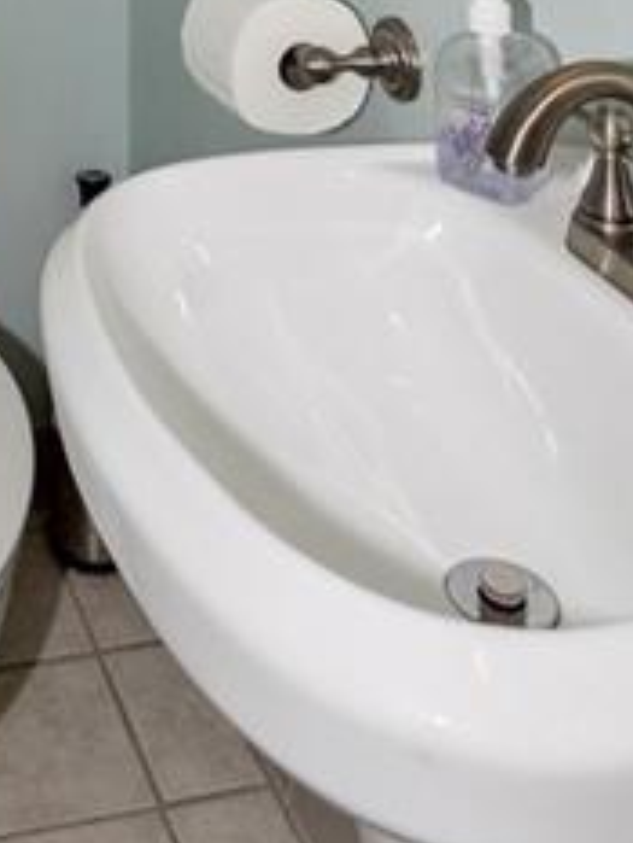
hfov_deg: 24.1
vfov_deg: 25.1
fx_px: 1388
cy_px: -445
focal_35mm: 57
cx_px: -52
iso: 100
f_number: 8
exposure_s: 1/80
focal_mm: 12
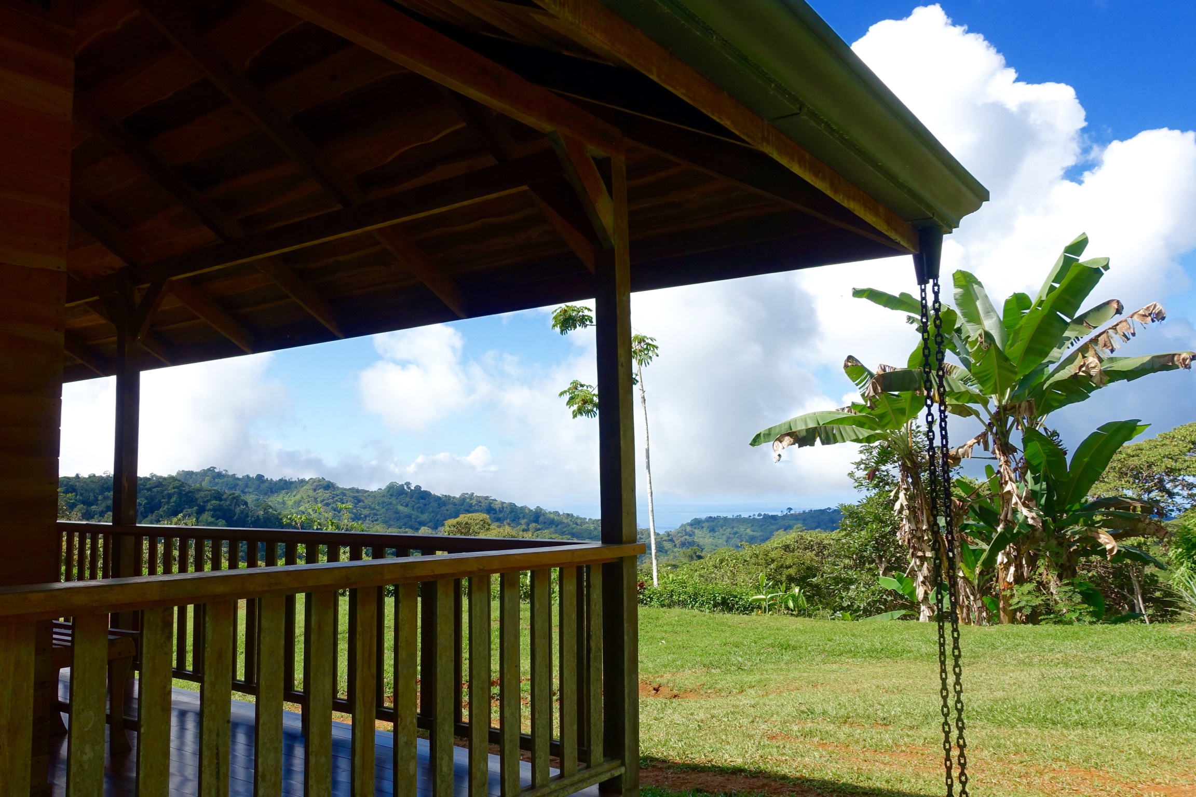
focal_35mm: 24
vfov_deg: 53.1
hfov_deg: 73.7
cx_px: 598
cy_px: 398
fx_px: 797
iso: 125
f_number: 5.6
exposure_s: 1/500
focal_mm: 8.8
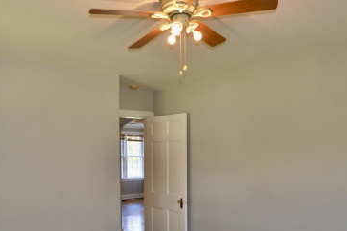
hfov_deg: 59.8
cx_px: 139
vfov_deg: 41.4
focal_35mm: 31
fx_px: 299
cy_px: 162
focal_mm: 10
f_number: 3.5
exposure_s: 1/60
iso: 450
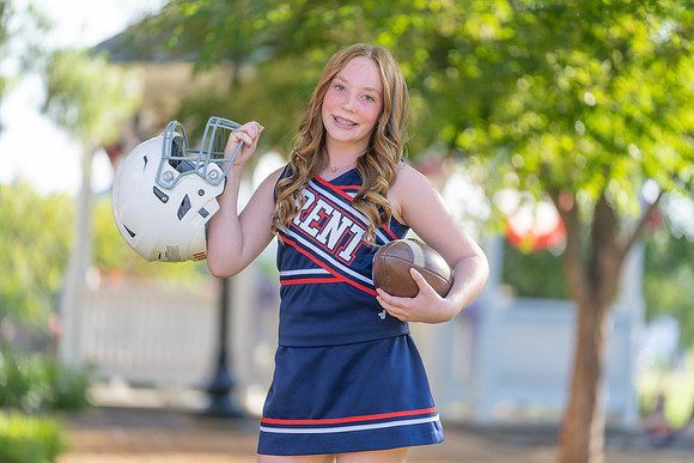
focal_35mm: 181
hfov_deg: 11.4
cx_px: 347
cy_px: 232
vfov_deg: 7.6
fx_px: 3490
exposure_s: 1/320
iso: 100
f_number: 2.8
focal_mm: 181
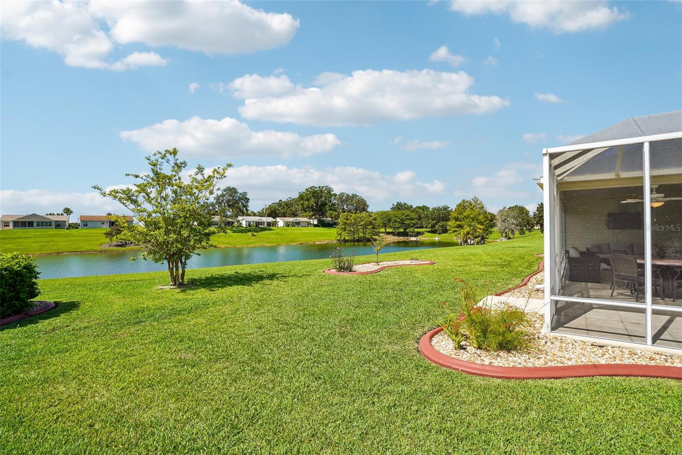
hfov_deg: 93.3
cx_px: 341
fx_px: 322
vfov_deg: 70.4
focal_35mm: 17
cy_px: 228
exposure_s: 1/50
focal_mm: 17
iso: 100
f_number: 20
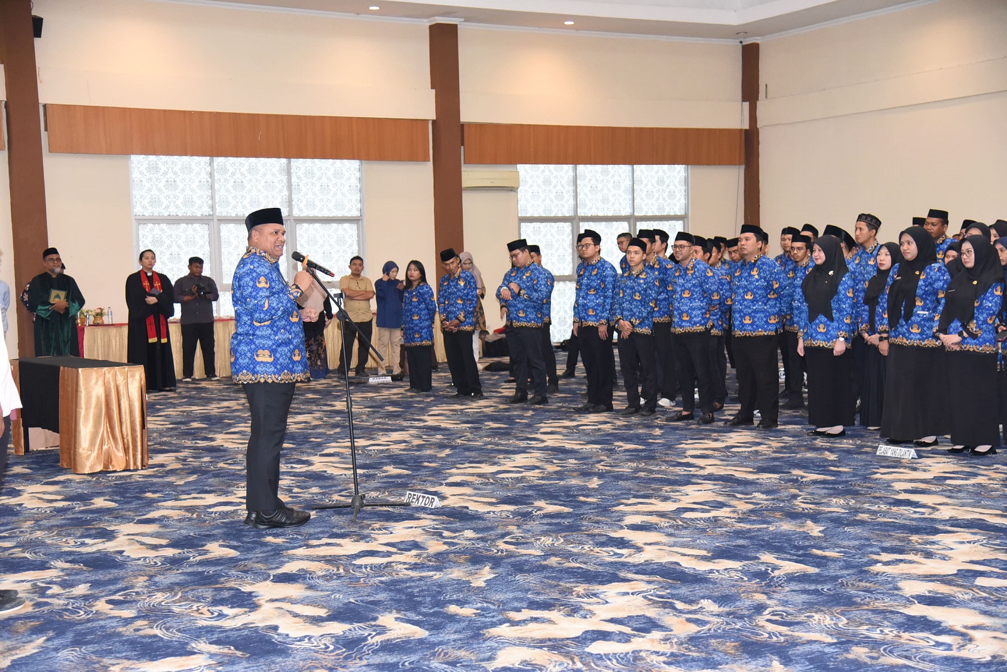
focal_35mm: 52
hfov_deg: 38.2
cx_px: 504
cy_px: 336
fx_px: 1455
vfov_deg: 26.0
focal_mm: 52
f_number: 4
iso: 4000
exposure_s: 1/200
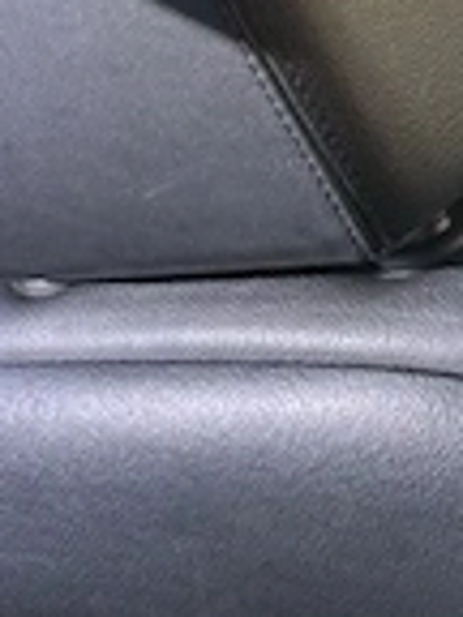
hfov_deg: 10.1
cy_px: 47
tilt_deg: -28.6
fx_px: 2372
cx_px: 999
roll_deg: +16.7
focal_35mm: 133
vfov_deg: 14.7
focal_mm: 6.86
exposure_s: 1/122
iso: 64
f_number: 1.78
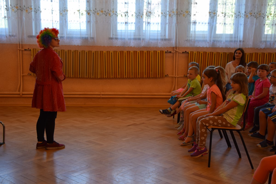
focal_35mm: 45
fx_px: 345
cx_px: 138
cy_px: 92
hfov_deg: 43.6
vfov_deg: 29.9
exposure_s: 1/80
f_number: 4.2
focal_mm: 30
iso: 400
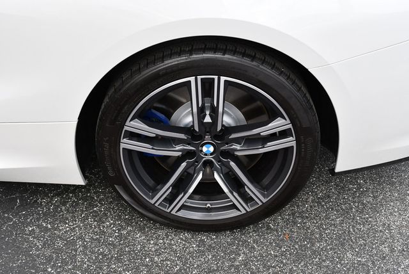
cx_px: 204
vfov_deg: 33.5
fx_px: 455
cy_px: 137
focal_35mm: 40
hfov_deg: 48.4
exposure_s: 1/250
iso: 200
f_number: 5.6
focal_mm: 20
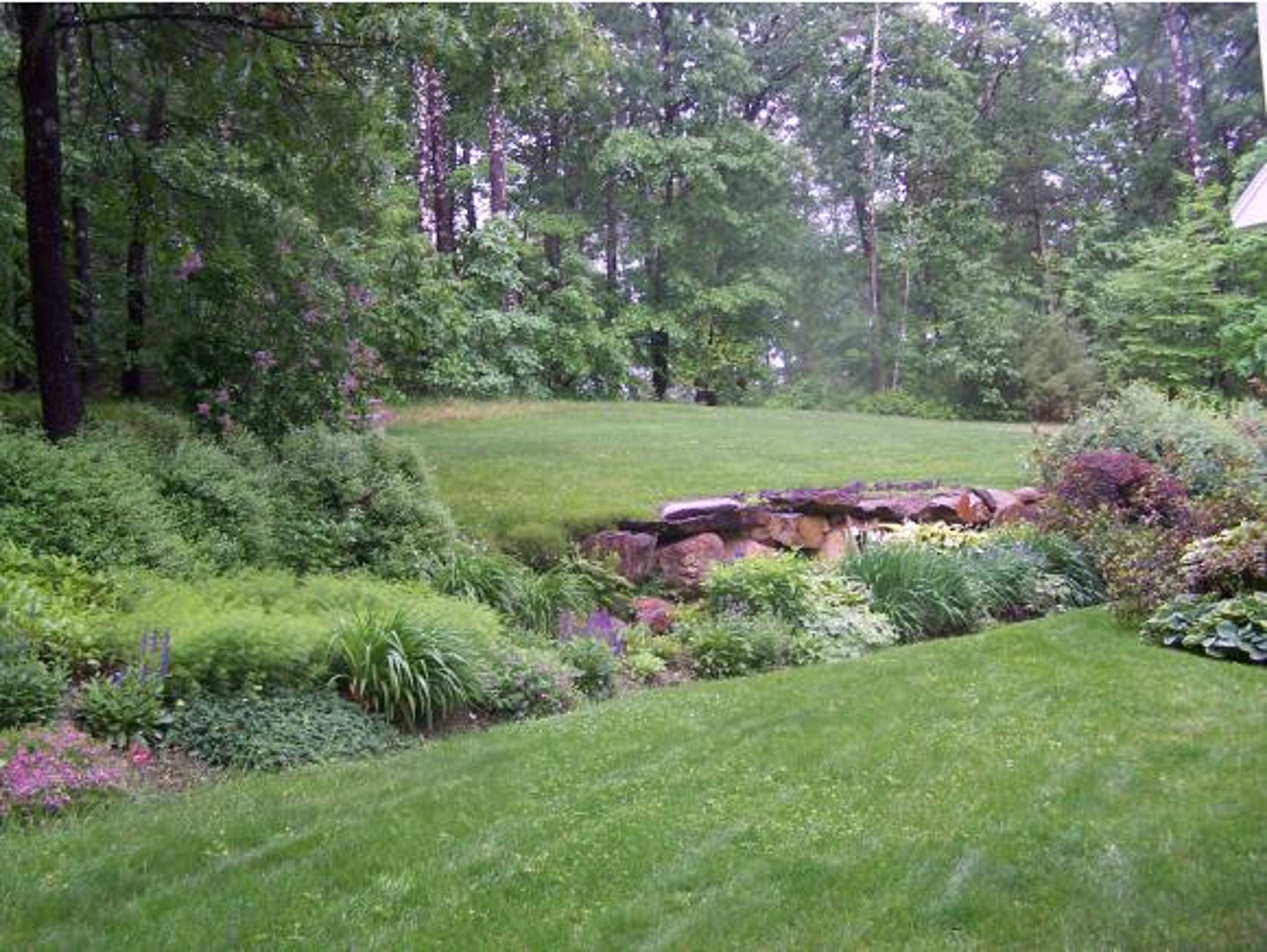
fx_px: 1392
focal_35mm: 38
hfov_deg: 48.9
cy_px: 476
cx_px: 634
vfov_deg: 37.8
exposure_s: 1/60
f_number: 2.8
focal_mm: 6.3
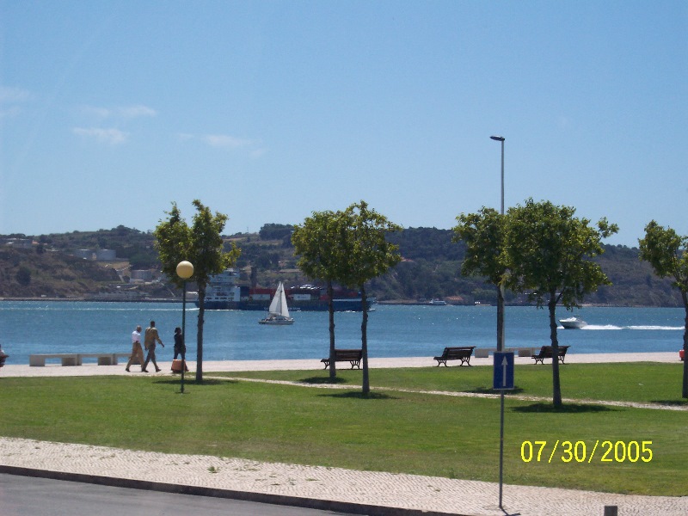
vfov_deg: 13.0
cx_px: 344
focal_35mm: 114
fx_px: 2266
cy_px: 258
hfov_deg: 17.3
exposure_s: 1/350
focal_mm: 24
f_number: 8
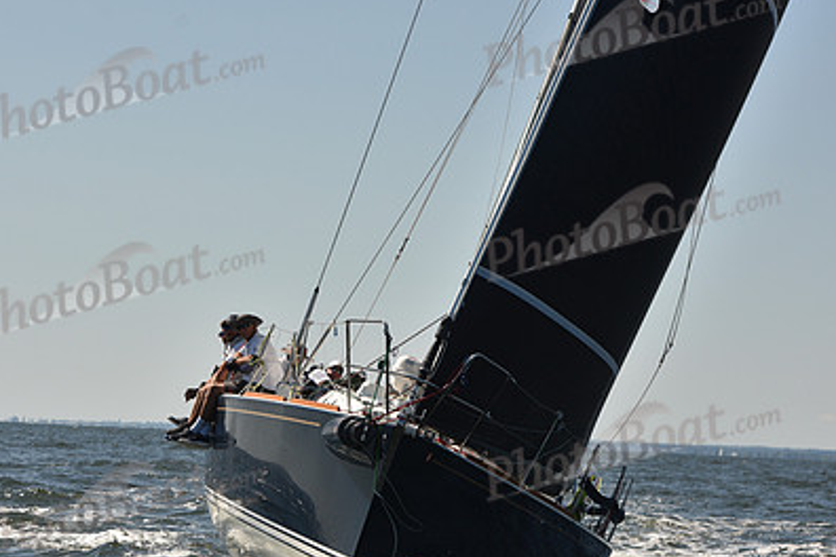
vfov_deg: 8.4
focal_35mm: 164
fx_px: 3808
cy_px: 366
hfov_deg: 12.5
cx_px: 376
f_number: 5.6
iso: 250
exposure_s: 1/800
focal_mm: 112
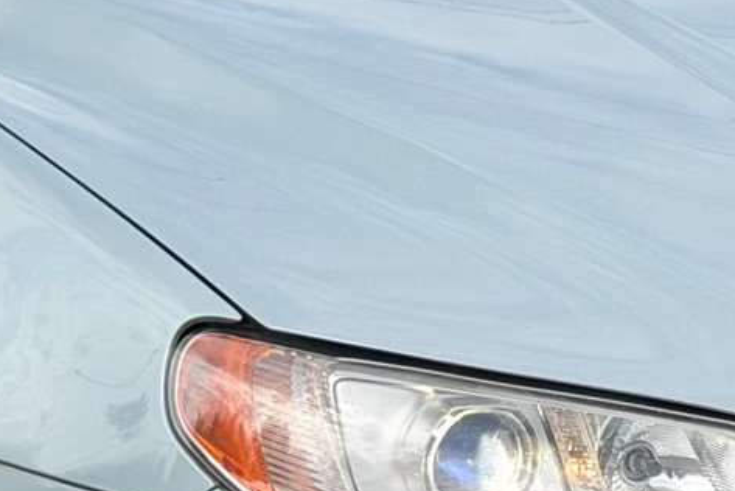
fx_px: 4413
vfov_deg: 6.4
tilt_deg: -11.3
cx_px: 563
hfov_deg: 9.5
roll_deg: +0.5
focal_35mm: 216
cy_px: 339
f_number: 1.78
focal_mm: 6.76
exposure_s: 1/2577
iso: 64
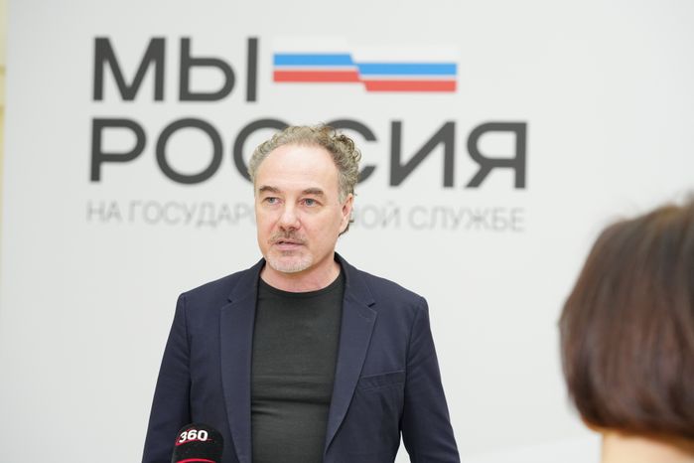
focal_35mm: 70
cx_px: 347
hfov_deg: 28.8
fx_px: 1349
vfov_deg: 19.5
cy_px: 232
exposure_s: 1/400
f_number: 4
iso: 3200
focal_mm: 70
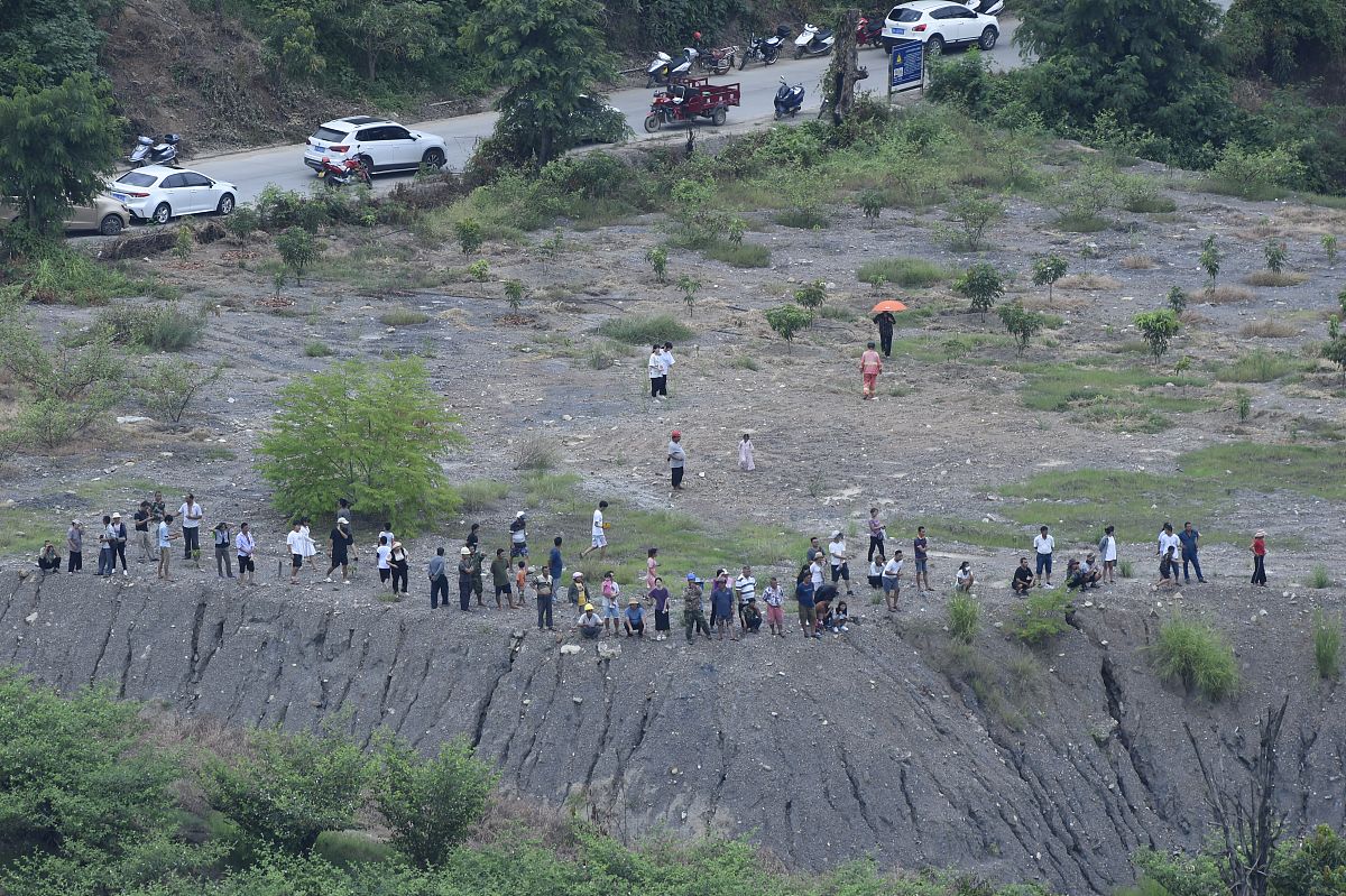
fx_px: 18686
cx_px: 673
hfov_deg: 4.1
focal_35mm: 500
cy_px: 448
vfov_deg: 2.7
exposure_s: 1/320
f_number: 13
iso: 640
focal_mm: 500
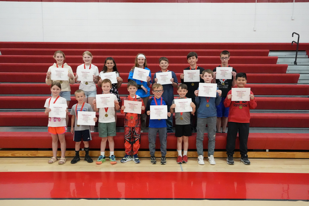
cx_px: 154
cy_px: 103
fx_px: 270
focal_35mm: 32
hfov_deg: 59.5
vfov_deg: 41.7
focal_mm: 21
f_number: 4
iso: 5000
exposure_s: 1/400
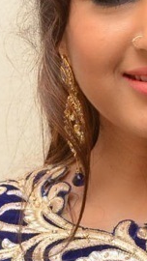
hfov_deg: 4.1
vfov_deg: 7.3
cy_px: 176
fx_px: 2043
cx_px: -100
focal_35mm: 295
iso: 1000
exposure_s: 1/100
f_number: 6.3
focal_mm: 42
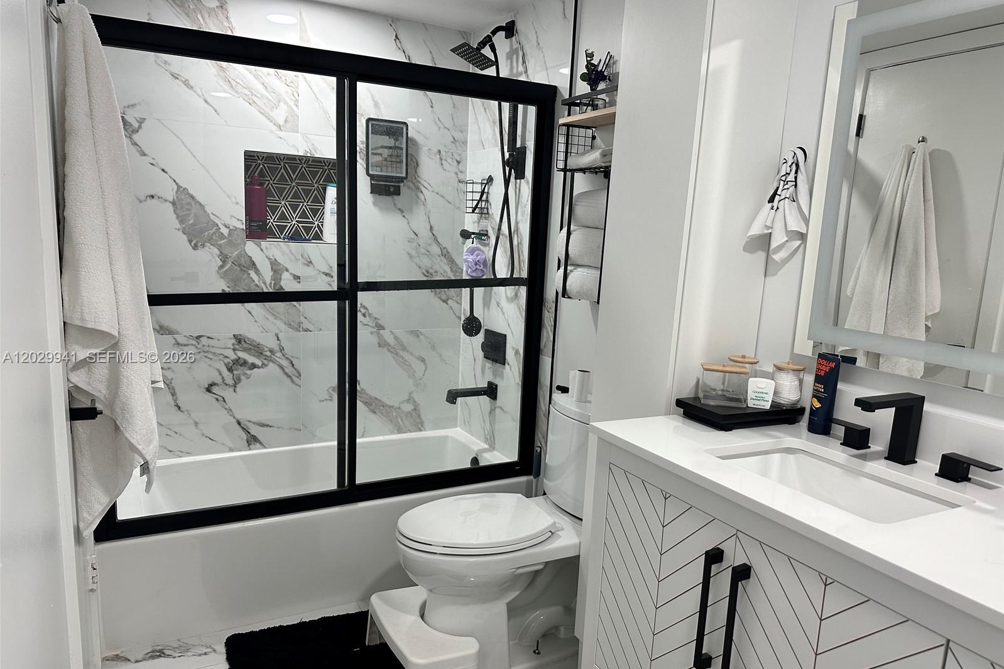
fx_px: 697
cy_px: 358
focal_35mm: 25
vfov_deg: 51.2
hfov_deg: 71.5
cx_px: 502
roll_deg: -2.8
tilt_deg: -10.8
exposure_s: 1/120
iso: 160
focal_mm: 6.86
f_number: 1.78
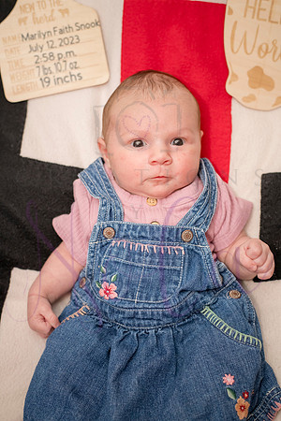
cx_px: 140
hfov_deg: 27.0
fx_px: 585
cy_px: 210
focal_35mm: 50
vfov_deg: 39.6
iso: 800
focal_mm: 50
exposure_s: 1/250
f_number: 4
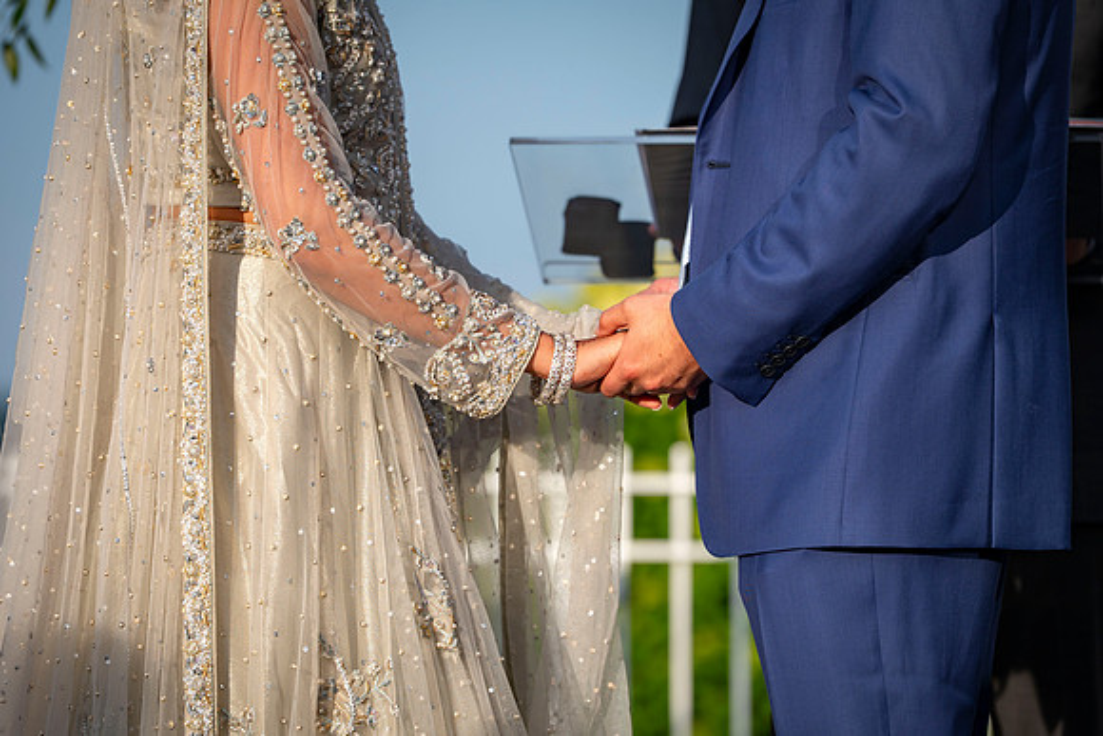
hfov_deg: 9.6
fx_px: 6575
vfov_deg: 6.4
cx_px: 546
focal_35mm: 215
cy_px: 366
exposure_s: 1/1600
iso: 160
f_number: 4.5
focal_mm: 200
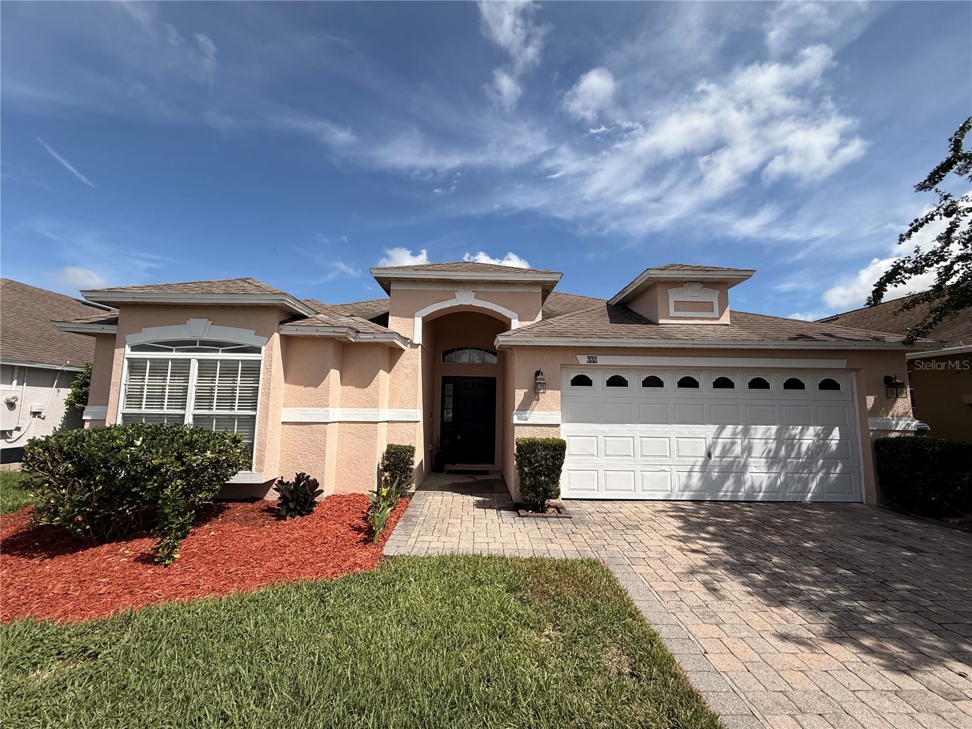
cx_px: 486
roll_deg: -0.5
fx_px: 393
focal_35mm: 14
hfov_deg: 102.1
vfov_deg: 85.7
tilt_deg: +7.8
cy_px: 364
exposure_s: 1/2611
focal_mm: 2.22
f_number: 2.2
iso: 50
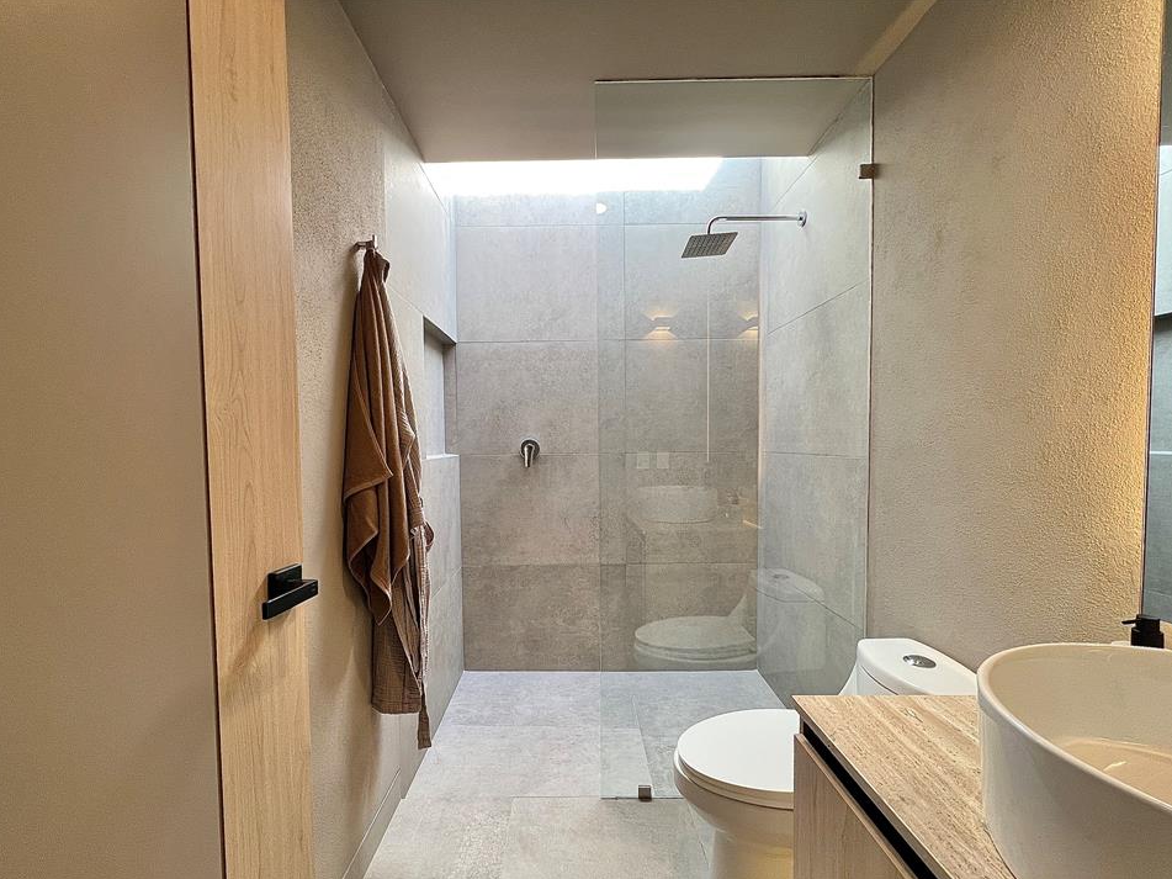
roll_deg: +1.0
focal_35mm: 14
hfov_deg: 102.0
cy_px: 468
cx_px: 560
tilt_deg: -1.9
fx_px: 474
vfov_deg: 85.5
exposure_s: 1/99
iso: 100
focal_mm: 1.57
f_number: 1.8
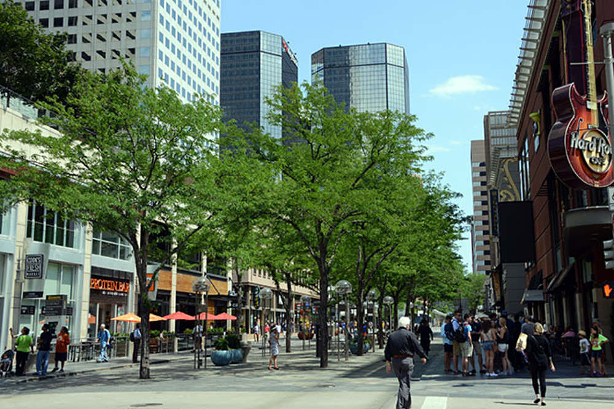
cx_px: 307
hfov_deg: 48.5
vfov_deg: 33.4
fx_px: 682
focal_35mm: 40
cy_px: 204
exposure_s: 1/800
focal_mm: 40
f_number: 8
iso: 400
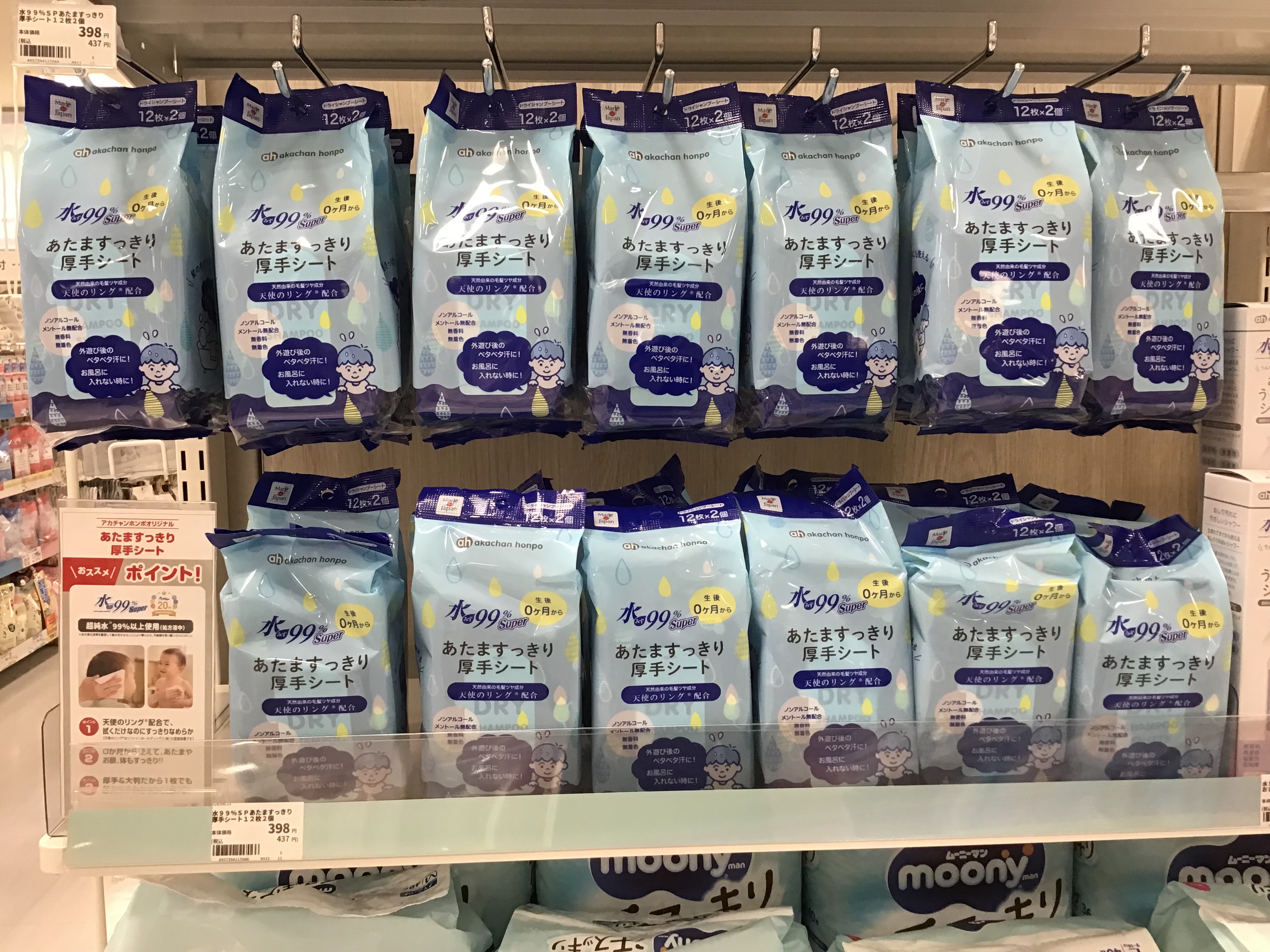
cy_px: 476
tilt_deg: -7.1
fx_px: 1137
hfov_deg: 58.4
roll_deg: +0.9
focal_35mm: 31
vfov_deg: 45.4
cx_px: 635
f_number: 2.4
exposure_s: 1/30
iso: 40
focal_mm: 3.3
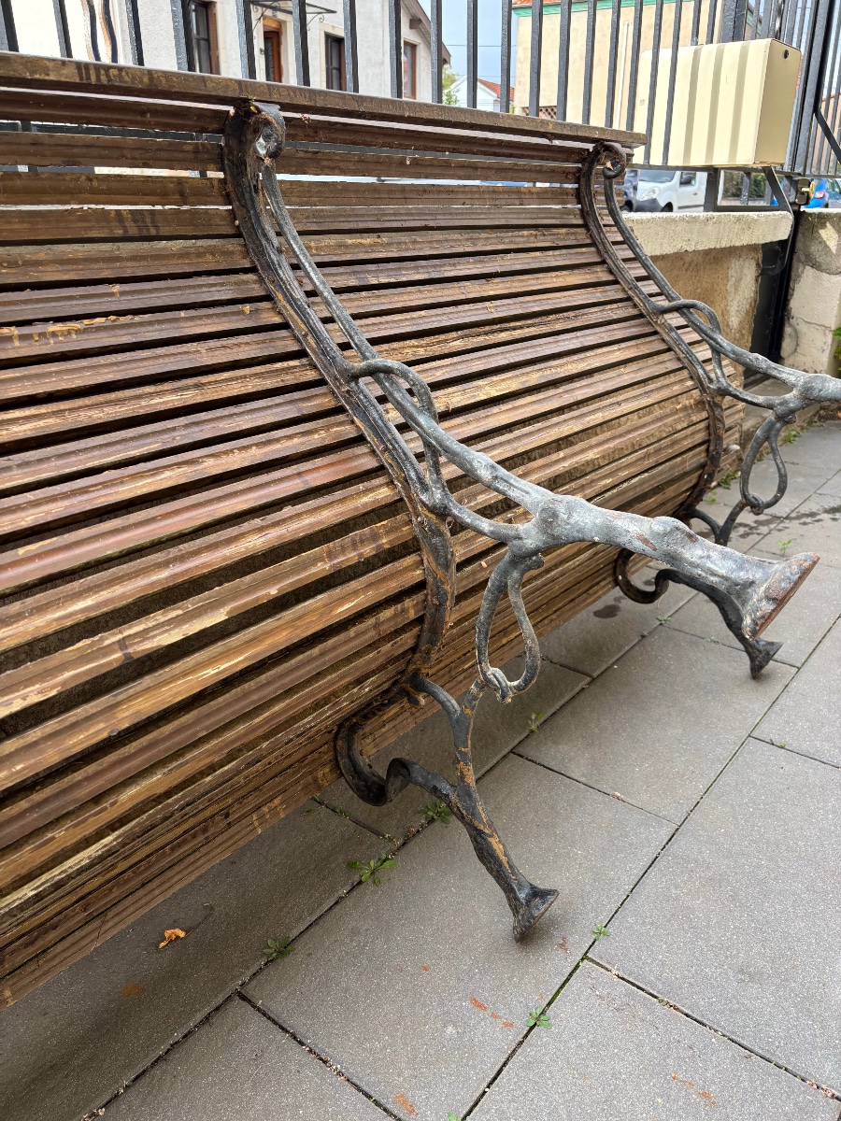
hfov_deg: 53.1
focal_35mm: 26
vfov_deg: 67.3
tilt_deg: -23.5
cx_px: 420
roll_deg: -1.7
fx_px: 842
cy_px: 560
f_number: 1.6
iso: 50
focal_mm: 5.96
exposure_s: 1/315
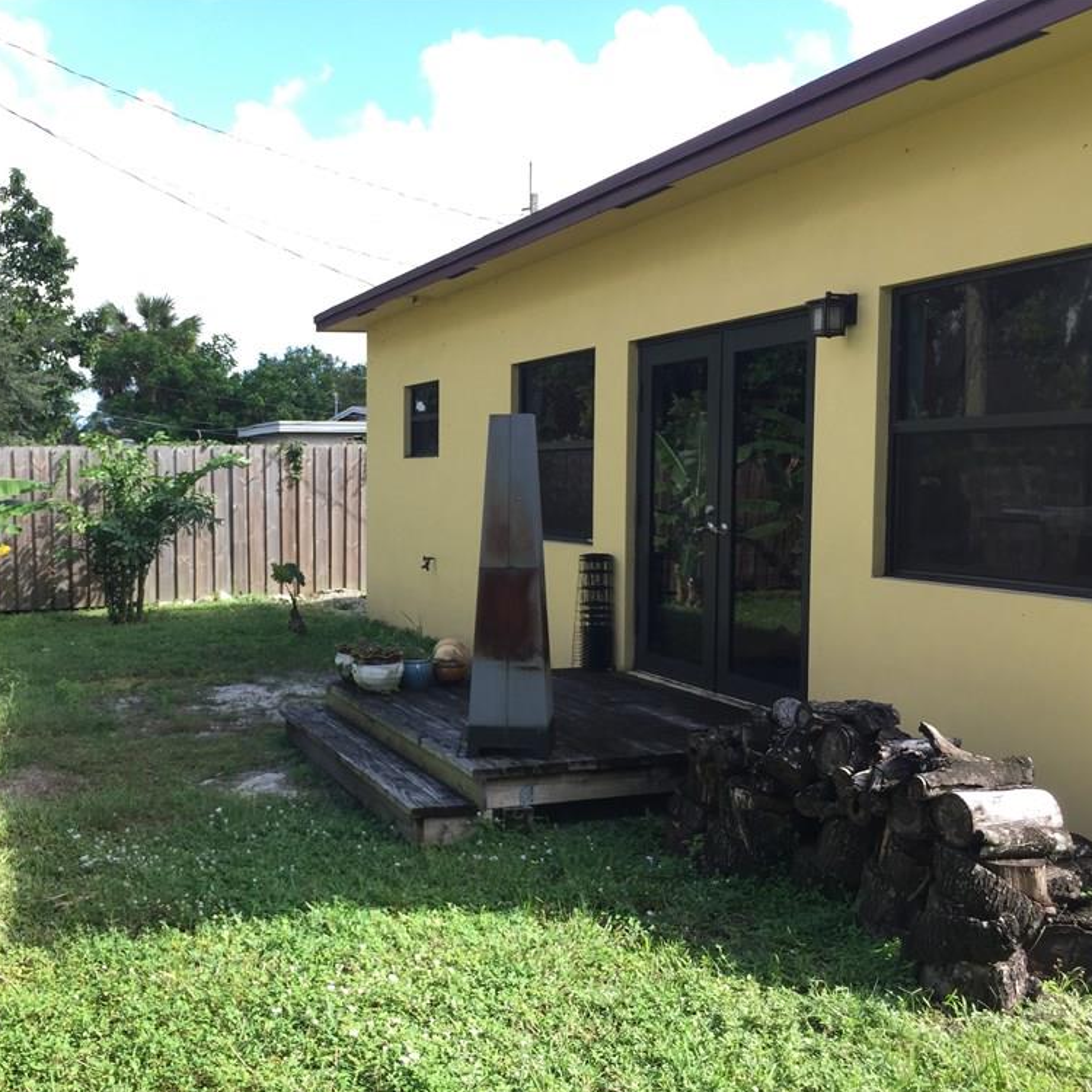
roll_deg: -0.6
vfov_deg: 47.2
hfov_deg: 46.6
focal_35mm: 35
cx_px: 381
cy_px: 552
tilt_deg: -3.9
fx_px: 1249
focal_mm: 4.15
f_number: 2.2
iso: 32
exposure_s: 1/421
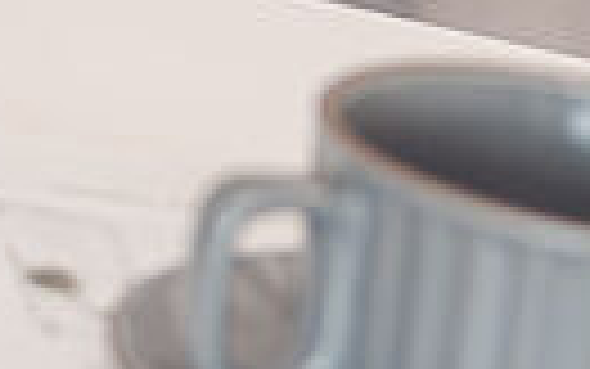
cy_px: -817
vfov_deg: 5.4
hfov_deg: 8.5
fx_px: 3636
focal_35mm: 226
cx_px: -793
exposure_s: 1/60
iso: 1000
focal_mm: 33
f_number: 2.8
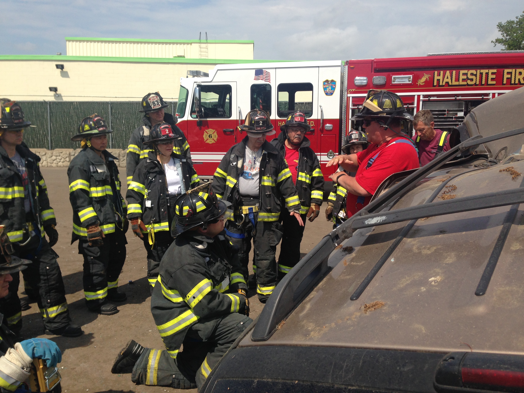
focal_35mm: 33
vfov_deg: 42.9
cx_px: 262
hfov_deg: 55.4
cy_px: 196
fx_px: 500
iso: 50
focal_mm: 4.12
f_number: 2.4
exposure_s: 1/1869
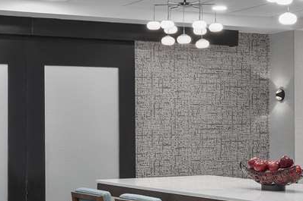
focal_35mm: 98
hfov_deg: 20.8
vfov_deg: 13.7
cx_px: 161
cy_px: 215
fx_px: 824
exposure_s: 4
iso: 50
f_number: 11
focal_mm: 26
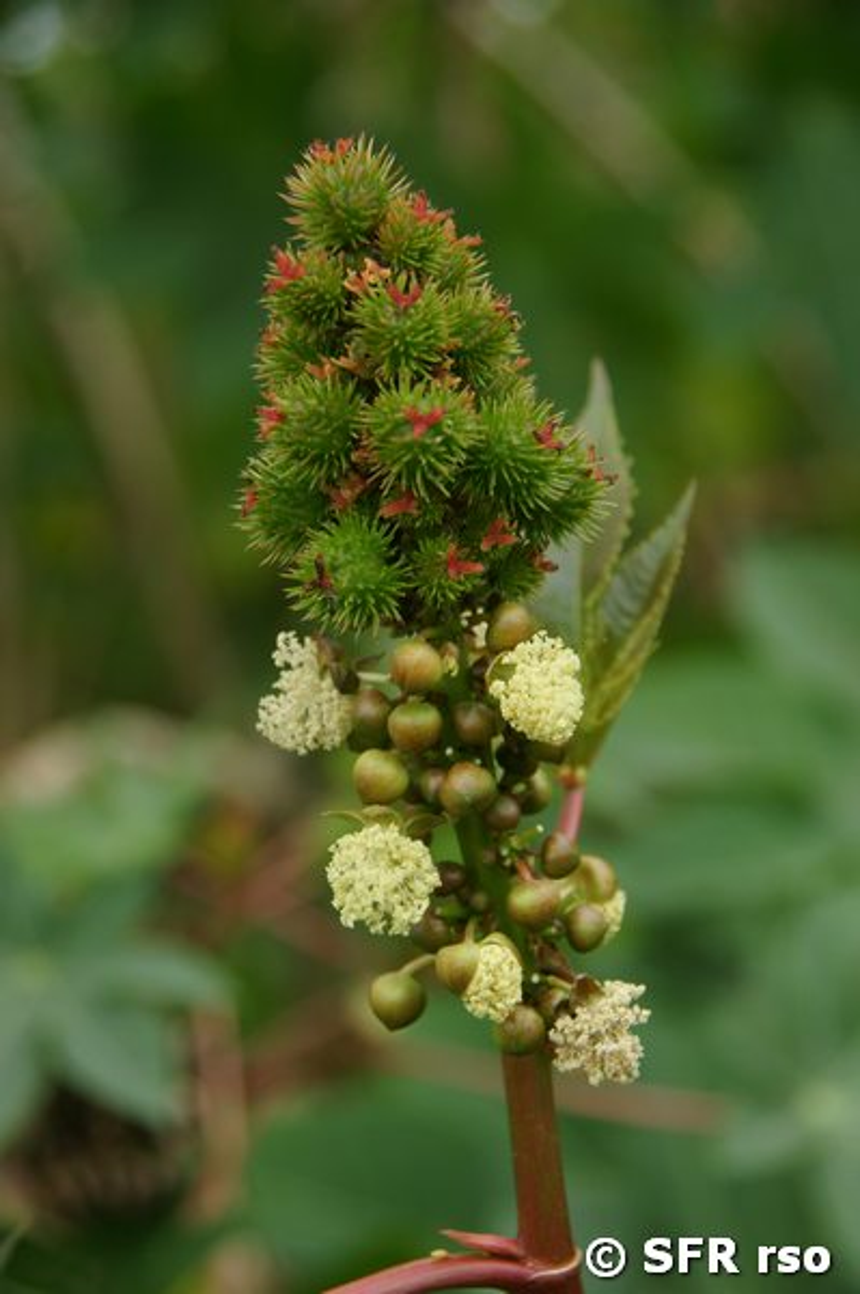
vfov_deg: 19.5
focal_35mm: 105
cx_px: 430
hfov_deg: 13.0
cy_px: 647
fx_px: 3769
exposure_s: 1/250
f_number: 5.6
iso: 200
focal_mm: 70
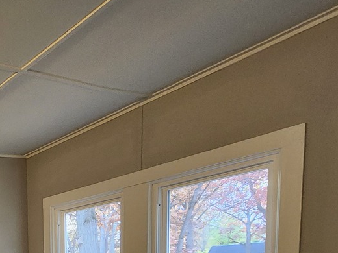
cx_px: -74
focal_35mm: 36
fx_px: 352
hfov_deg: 37.6
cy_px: 311
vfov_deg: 32.1
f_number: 2.2
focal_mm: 2.2
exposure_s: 1/30
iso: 500
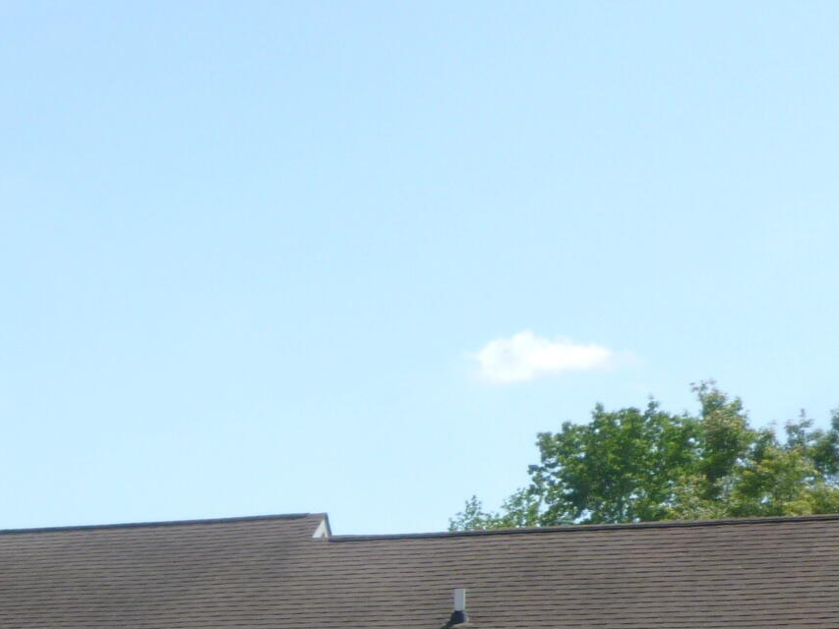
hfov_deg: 20.8
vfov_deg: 16.5
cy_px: 850
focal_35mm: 84
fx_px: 2036
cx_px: -308
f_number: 3.3
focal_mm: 5
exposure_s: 1/800
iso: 100
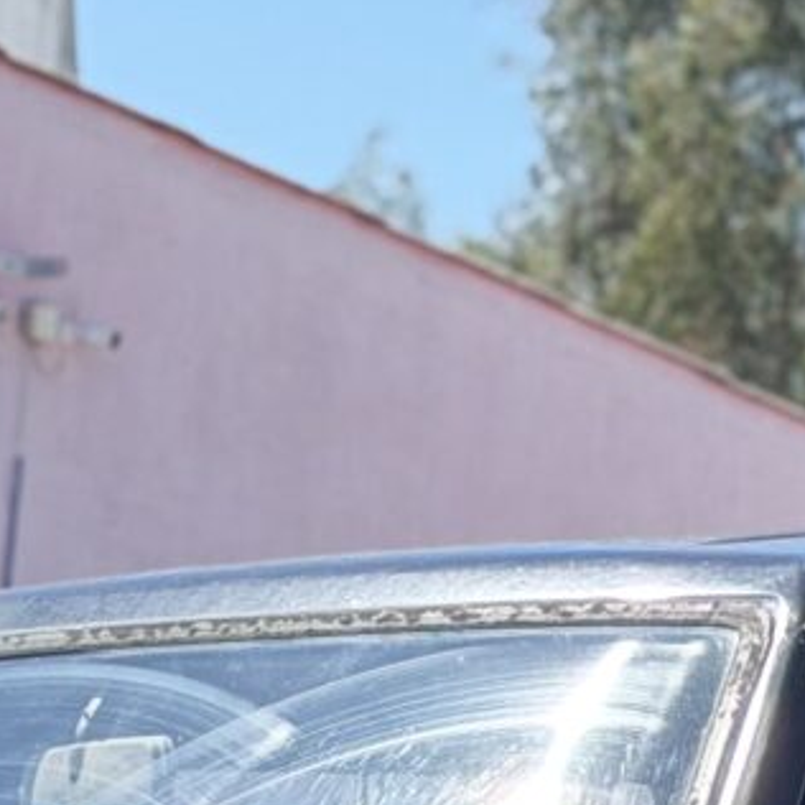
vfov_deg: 6.5
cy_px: 1737
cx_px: 15
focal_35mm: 258
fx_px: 6788
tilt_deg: -5.9
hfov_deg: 6.8
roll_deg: -3.0
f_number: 1.78
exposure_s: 1/687
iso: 100
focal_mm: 6.76
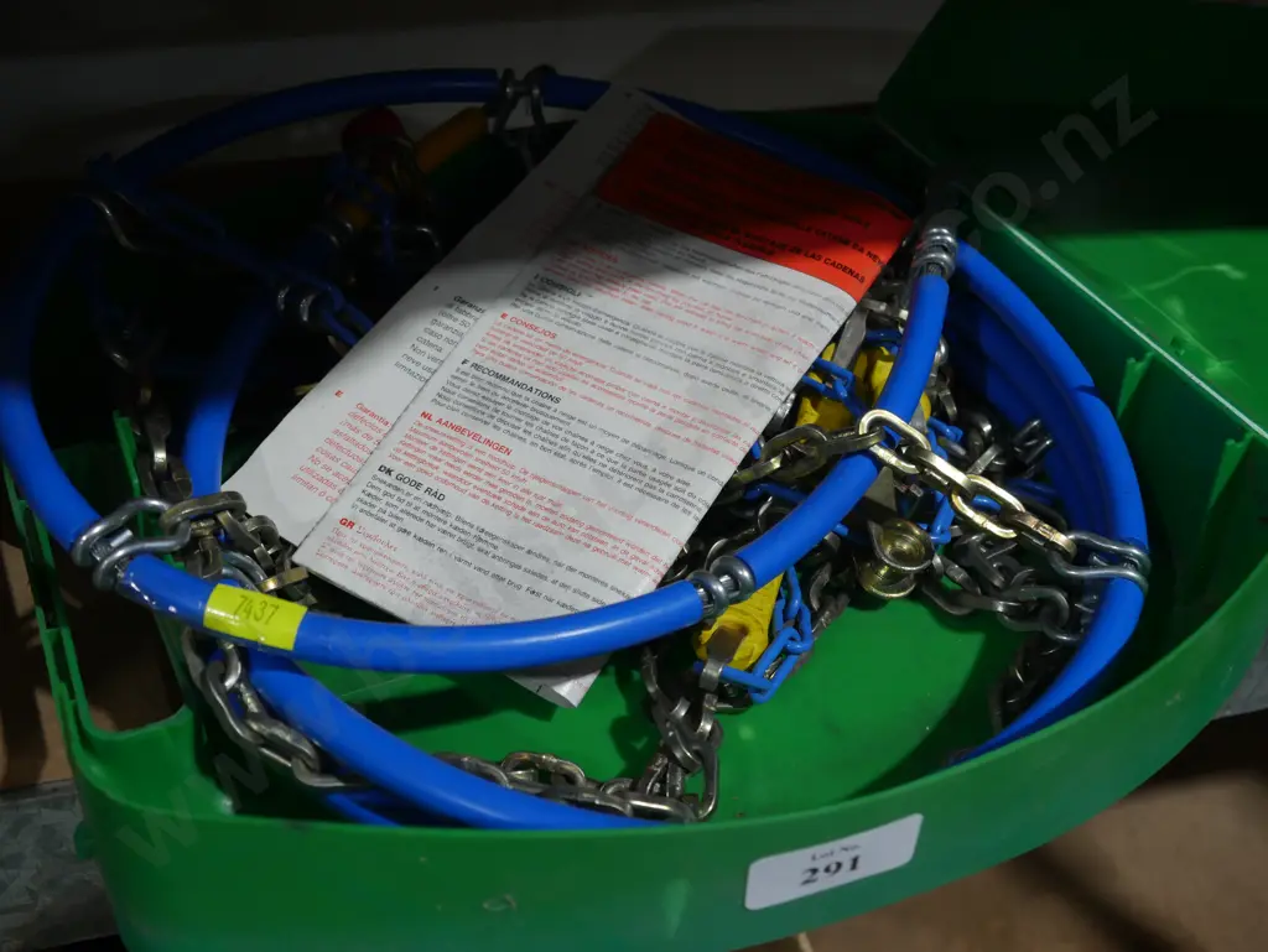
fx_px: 1612
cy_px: 476
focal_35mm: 44
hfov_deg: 42.9
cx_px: 634
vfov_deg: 32.9
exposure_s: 1/60
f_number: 4.7
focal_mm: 22
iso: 640
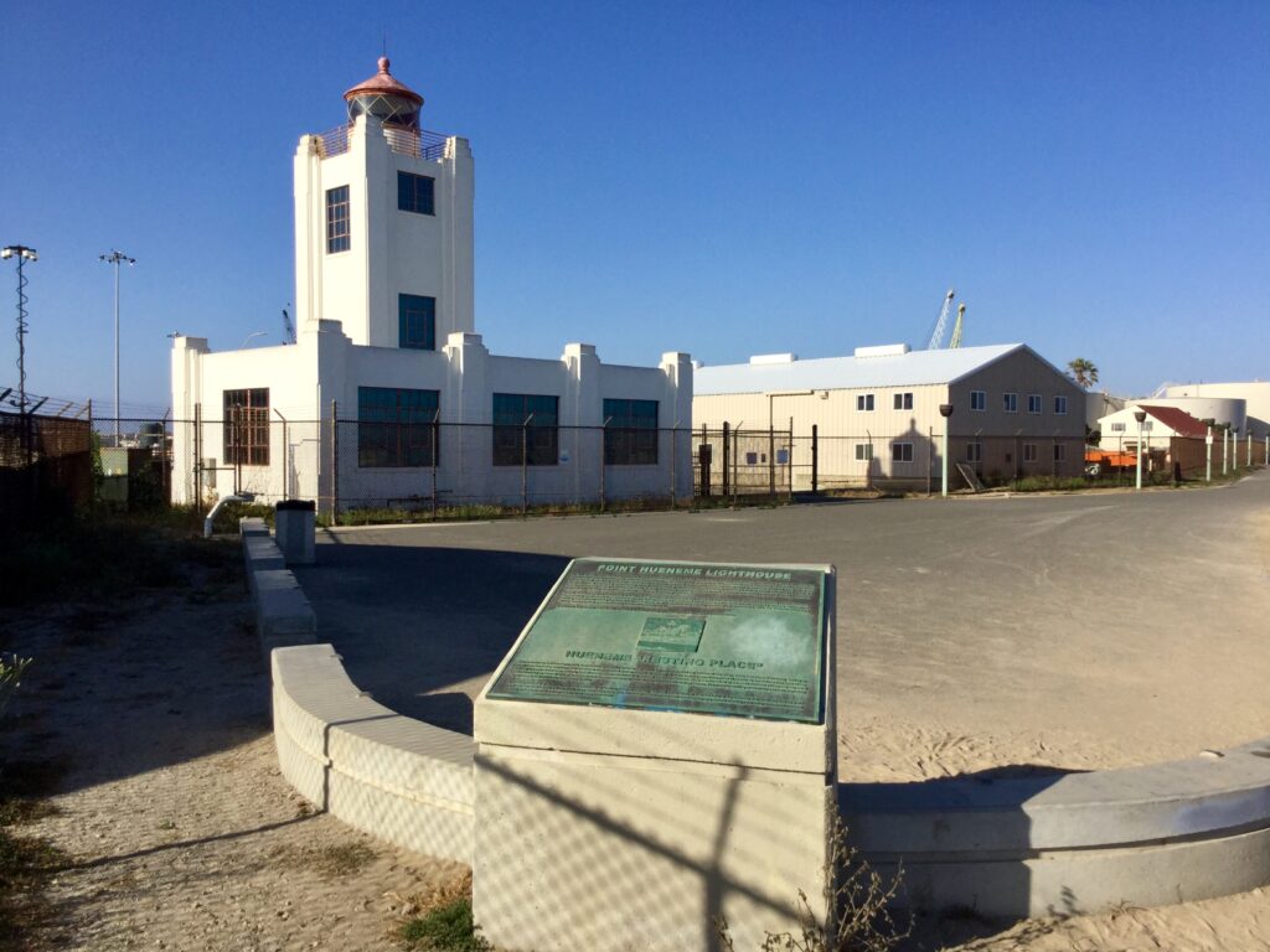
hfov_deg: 58.4
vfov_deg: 45.4
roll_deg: -0.2
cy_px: 476
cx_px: 635
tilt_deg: -1.4
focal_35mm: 31
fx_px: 1137
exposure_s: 1/1698
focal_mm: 3.3
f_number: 2.4
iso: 25
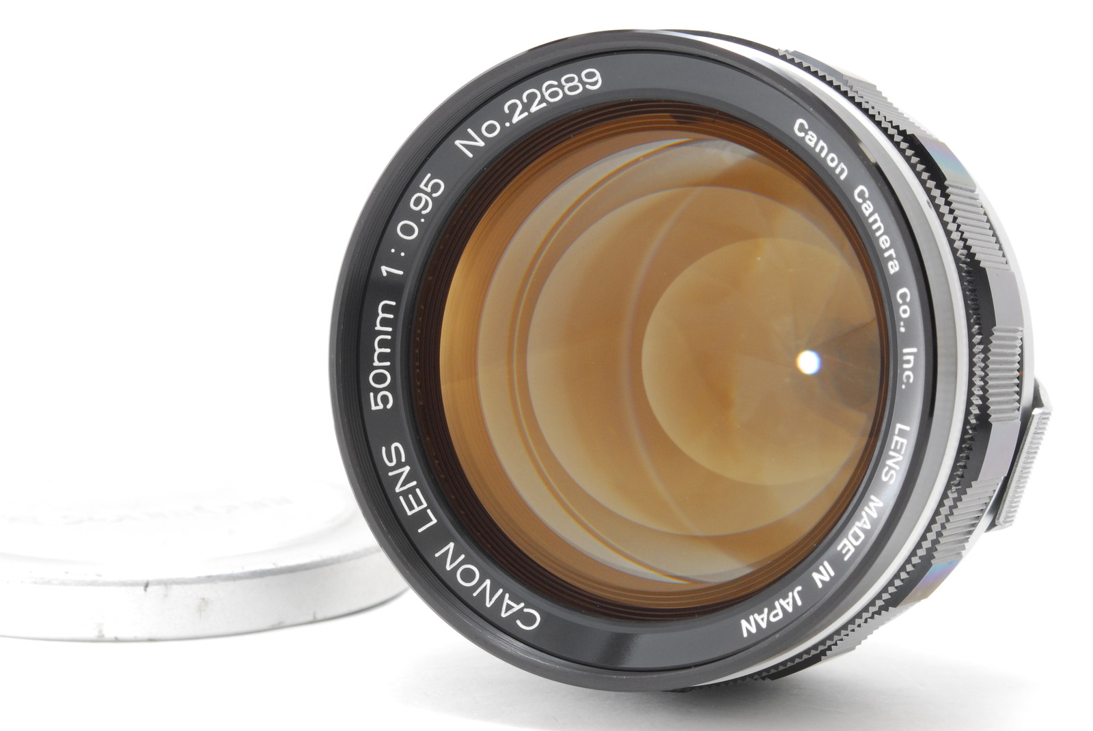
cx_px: 546
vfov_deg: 16.6
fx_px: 2508
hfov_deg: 24.6
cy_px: 366
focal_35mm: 82
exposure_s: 1/100
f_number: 16
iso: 500
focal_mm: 55
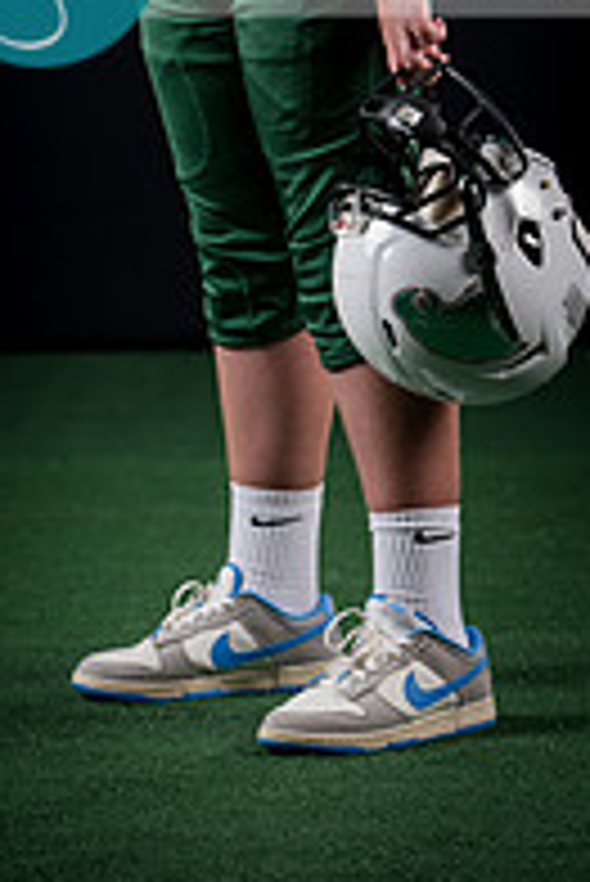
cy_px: -94
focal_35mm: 211
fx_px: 5178
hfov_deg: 6.5
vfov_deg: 9.6
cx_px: 311
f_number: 4
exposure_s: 1/160
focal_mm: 92
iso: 200
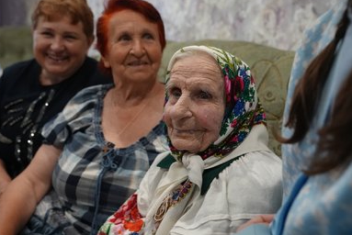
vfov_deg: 28.1
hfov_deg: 41.1
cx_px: 170
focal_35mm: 48
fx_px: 470
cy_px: 117
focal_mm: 46
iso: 10000
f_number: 4
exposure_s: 1/160
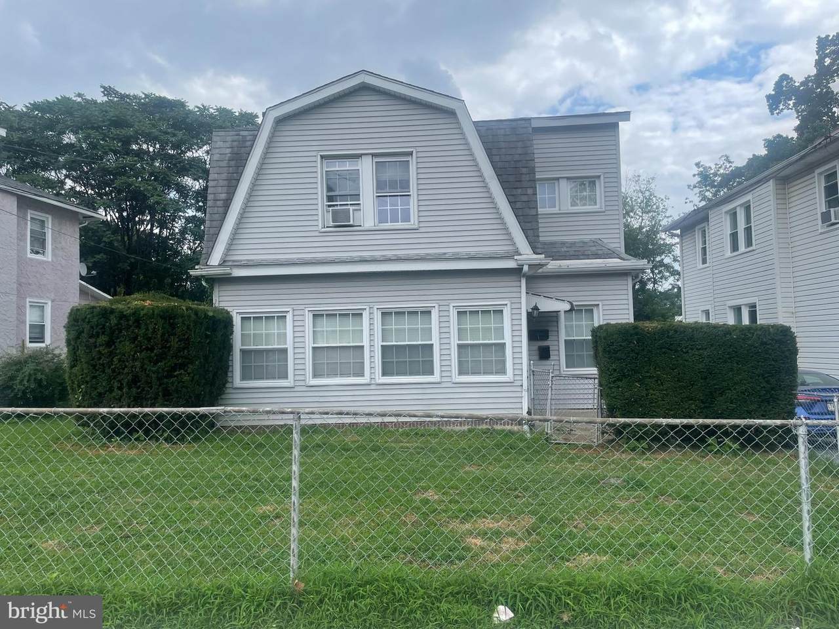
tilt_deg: +3.9
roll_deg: +2.3
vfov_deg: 53.1
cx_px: 420
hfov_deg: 67.3
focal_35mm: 26
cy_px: 314
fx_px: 630
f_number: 1.6
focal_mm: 4.2
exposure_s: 1/1795
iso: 32
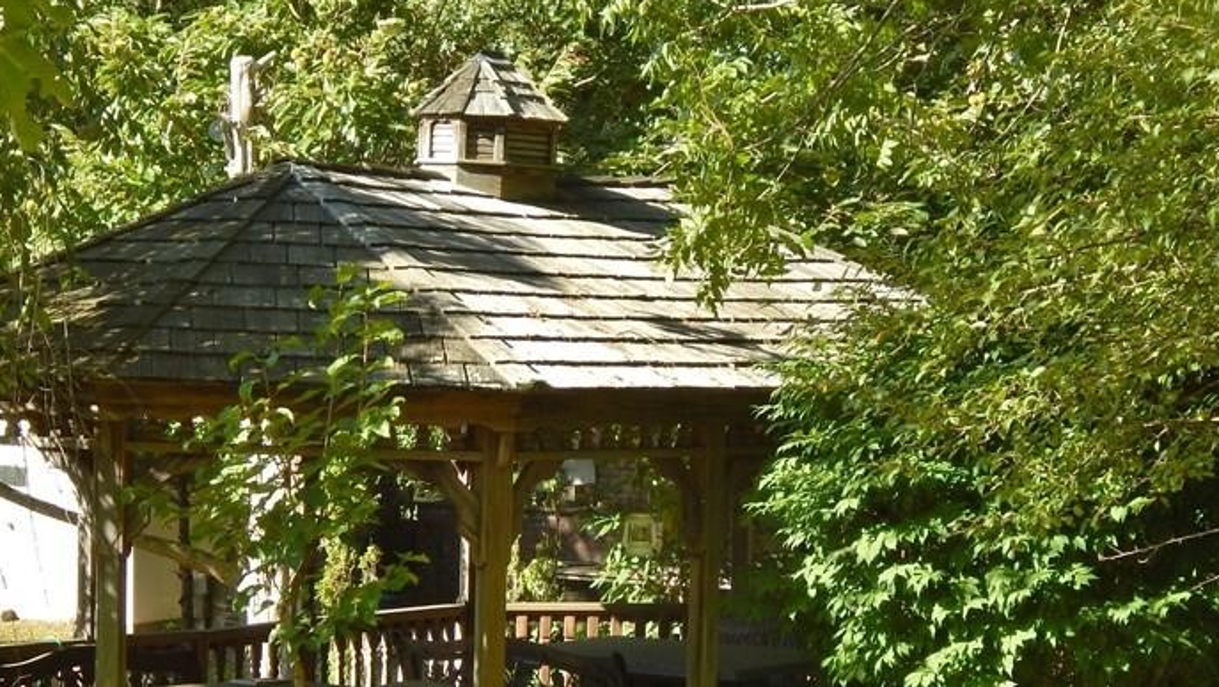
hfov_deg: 19.1
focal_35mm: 112
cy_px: 504
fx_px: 3621
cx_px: 564
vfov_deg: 10.8
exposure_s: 1/250
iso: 125
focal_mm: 12.3
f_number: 4.1
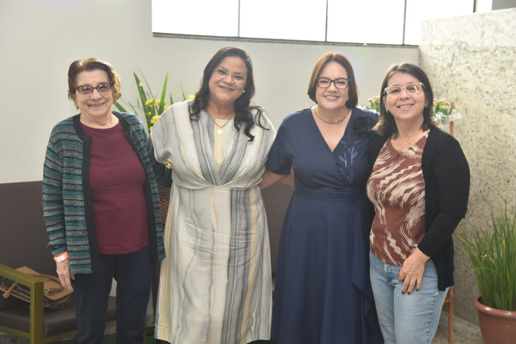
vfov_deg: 26.0
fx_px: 745
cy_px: 172
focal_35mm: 52
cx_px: 258
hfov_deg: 38.2
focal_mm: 52
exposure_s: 1/125
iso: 1600
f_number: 3.2
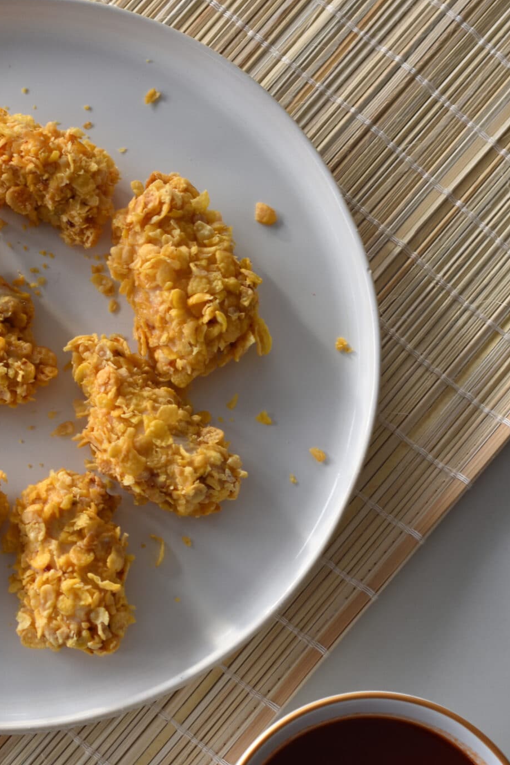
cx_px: 69
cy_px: 479
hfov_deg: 12.2
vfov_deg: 18.2
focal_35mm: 112
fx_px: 2380
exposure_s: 1/80
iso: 100
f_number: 4.5
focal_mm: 40
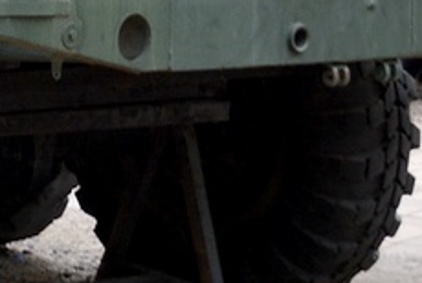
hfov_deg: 8.0
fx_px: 2934
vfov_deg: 5.4
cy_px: -195
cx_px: -269
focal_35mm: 250
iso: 400
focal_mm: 32
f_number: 5
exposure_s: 1/100
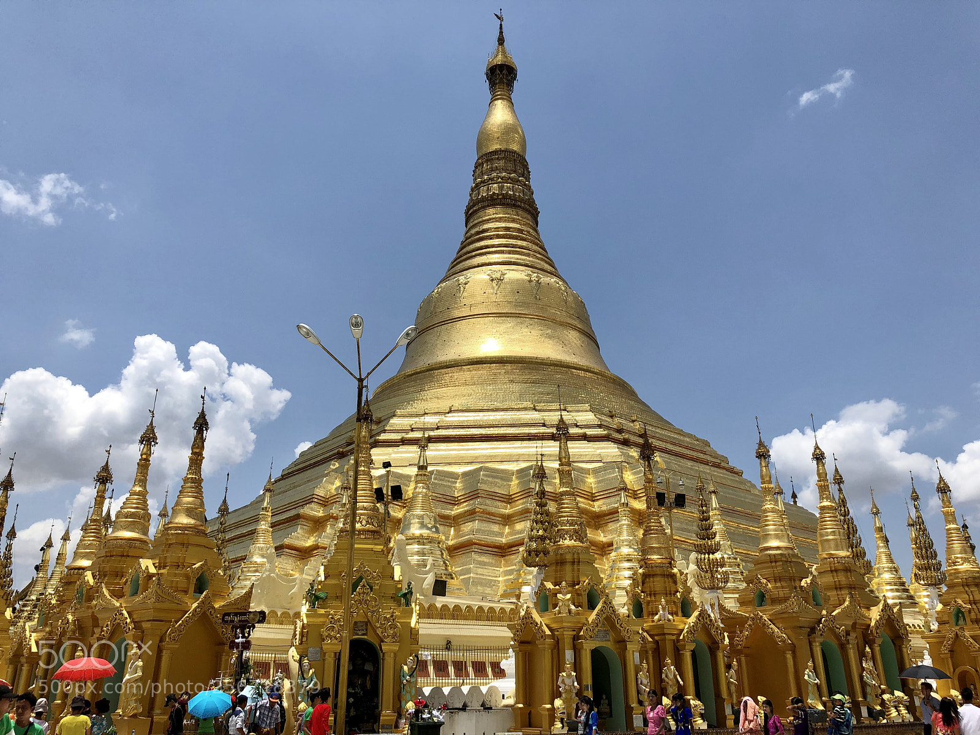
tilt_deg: +22.9
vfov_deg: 49.7
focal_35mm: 28
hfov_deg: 63.4
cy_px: 368
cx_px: 490
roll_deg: -0.1
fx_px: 793
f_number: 1.8
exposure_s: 1/4367
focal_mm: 4
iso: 25
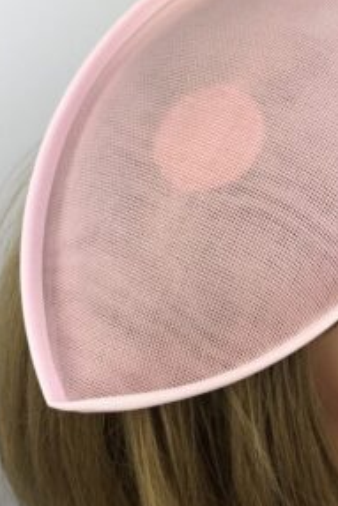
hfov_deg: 29.9
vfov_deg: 44.2
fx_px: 619
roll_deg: -1.8
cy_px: 195
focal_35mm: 44
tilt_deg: -6.8
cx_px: 269
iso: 20
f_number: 1.8
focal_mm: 3.99
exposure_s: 1/381
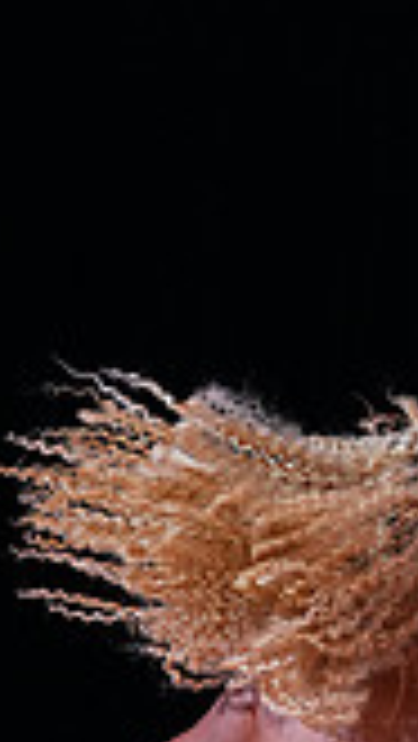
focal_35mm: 567
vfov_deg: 3.8
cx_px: 596
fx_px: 11155
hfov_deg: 2.1
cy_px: 908
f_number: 4
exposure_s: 1/500
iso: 1600
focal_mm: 154
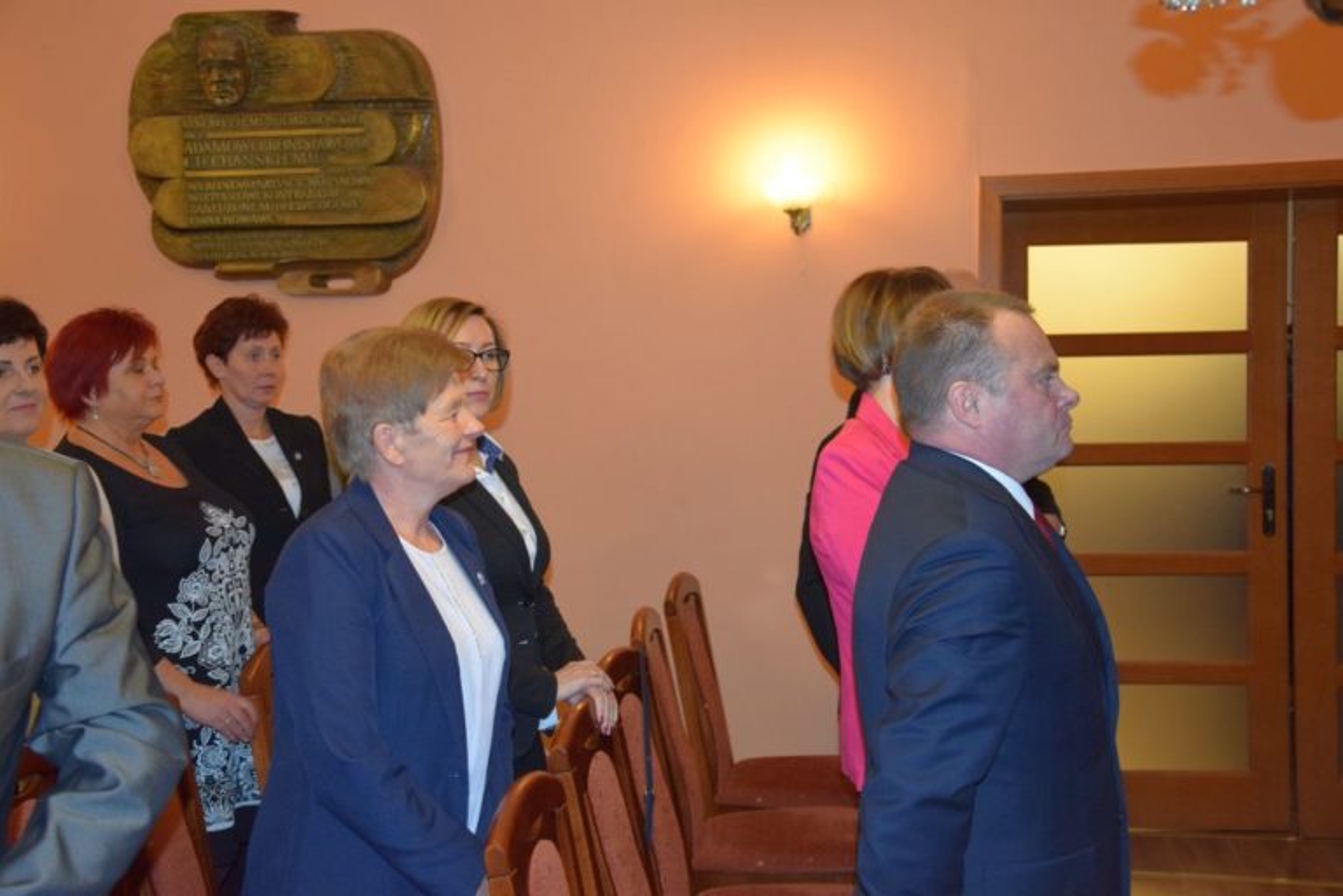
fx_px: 1567
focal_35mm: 42
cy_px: 448
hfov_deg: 46.4
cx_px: 672
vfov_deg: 31.9
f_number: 4
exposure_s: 1/60
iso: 1400
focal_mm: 28
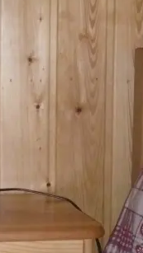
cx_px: -7
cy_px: 178
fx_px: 956
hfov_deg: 8.5
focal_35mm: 142
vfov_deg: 15.1
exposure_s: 1/30
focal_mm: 8.3
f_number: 3.4
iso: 800
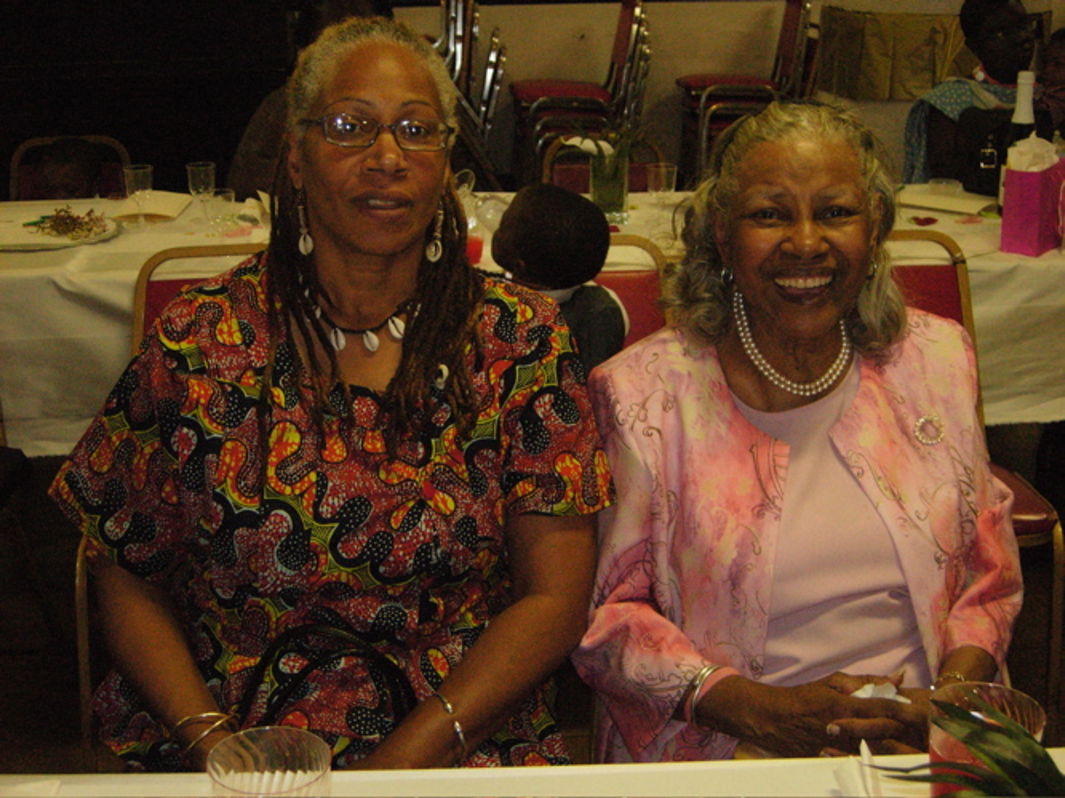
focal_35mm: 48
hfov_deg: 39.7
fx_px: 1476
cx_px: 532
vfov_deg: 30.2
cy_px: 399
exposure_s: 1/57
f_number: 3.1
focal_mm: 10.1
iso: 400
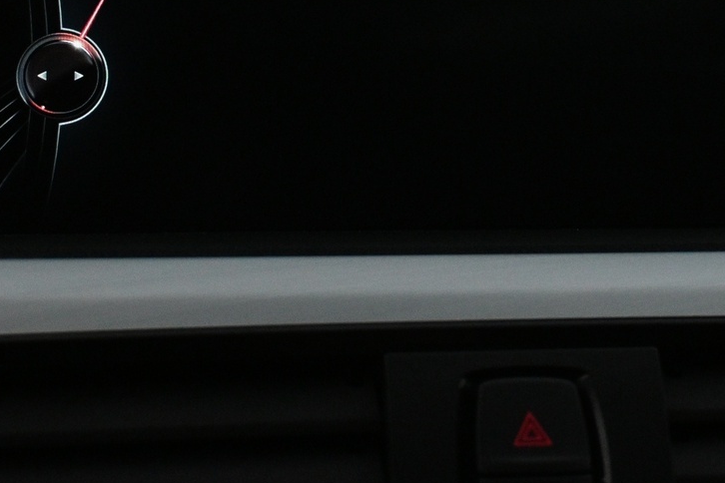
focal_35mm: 97
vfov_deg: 13.8
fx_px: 1956
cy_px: -50
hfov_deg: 20.9
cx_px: 495
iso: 1600
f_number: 4.8
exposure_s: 1/125
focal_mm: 29
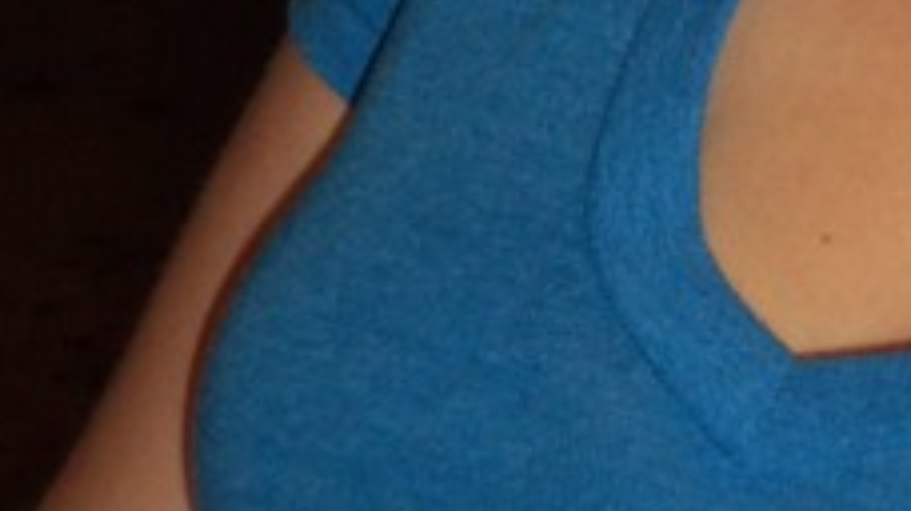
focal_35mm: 200
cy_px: -788
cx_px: 1059
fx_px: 4829
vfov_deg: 5.8
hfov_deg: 10.6
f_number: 4.6
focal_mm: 8.7
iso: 100
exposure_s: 1/50
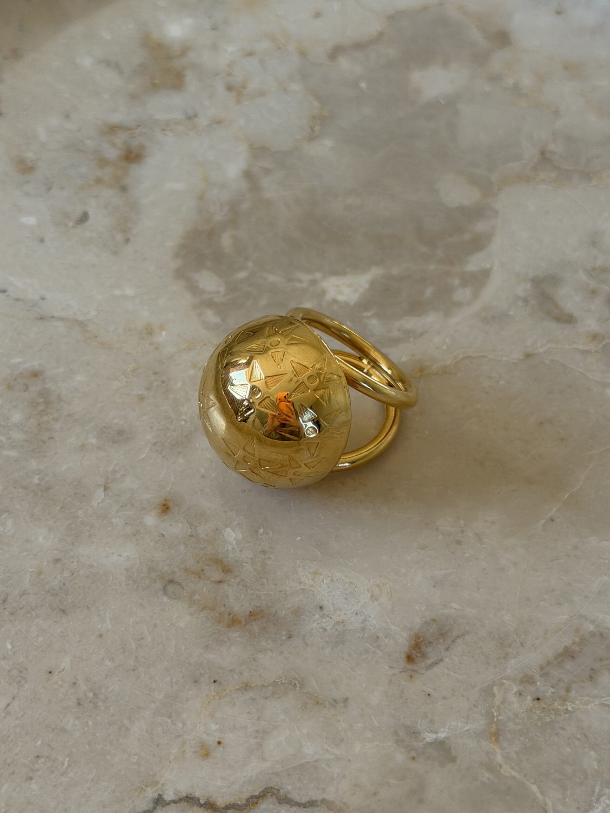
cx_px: 305
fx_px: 1128
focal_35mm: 48
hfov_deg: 30.3
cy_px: 406
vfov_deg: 39.7
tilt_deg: -53.9
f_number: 1.78
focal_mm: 6.76
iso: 80
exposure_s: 1/392
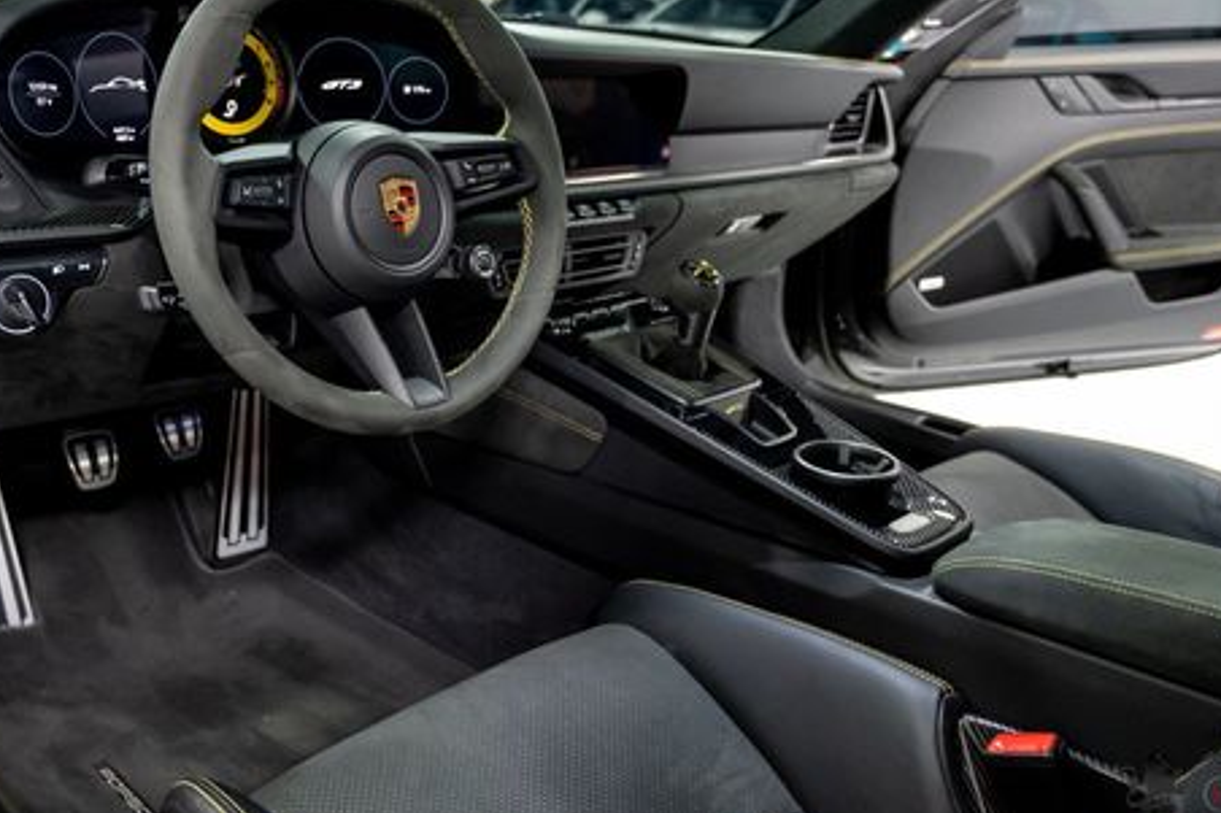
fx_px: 1153
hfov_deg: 55.6
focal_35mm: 34
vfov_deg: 38.8
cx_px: 521
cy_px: 350
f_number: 4
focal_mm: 24
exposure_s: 1/60
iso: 2000
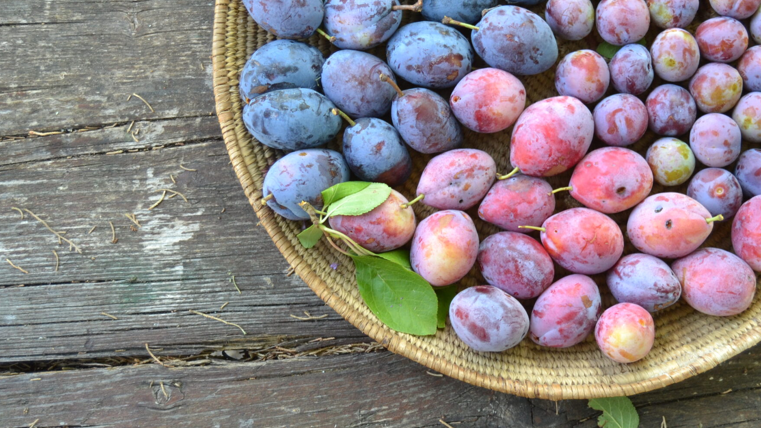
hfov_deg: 32.5
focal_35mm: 64
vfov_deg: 18.6
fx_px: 1291
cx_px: 512
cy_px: 65
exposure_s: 1/60
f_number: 4
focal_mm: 28
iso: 400
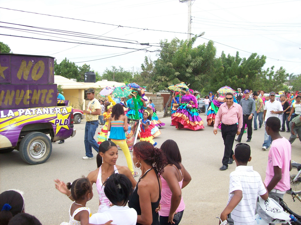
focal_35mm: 36
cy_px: 112
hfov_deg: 51.4
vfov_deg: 39.6
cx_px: 150
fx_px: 313
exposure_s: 1/379
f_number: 2.7
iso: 80
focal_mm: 6
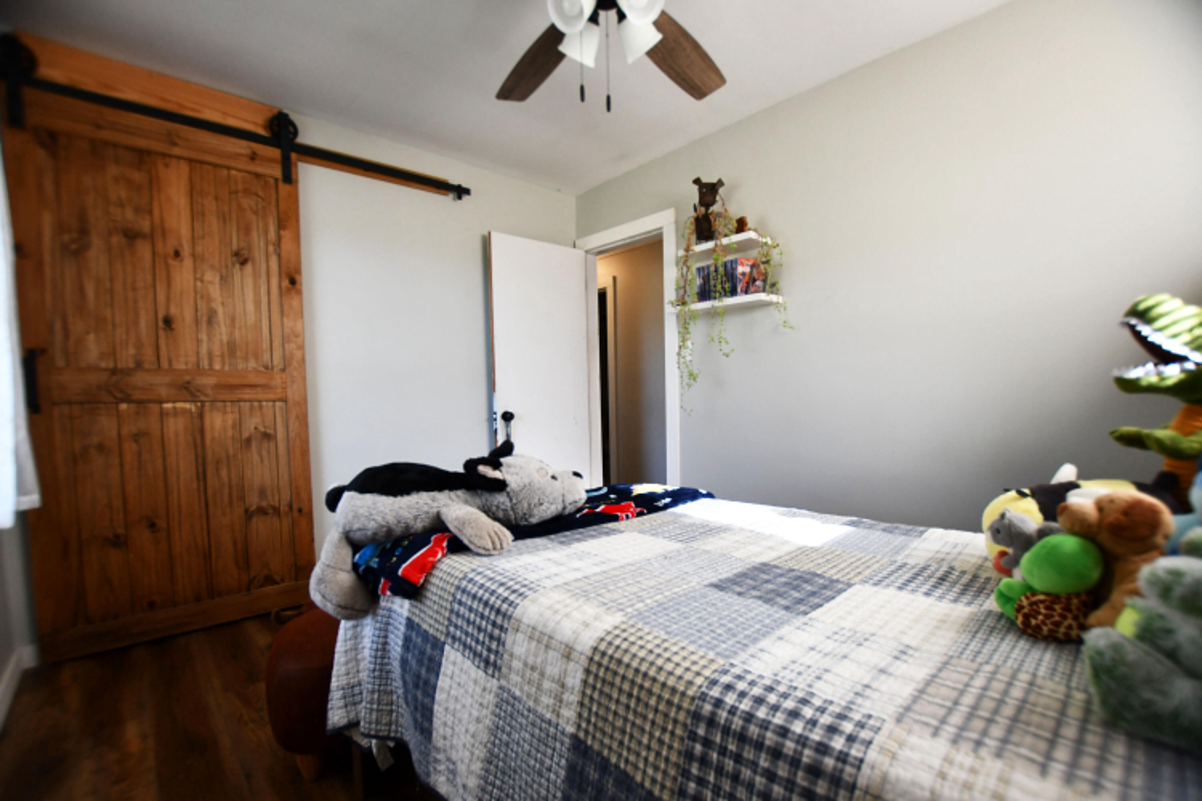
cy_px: 400
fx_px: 501
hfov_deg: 100.4
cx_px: 601
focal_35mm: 15
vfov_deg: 77.3
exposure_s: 1/250
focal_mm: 10
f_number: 3.5
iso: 720
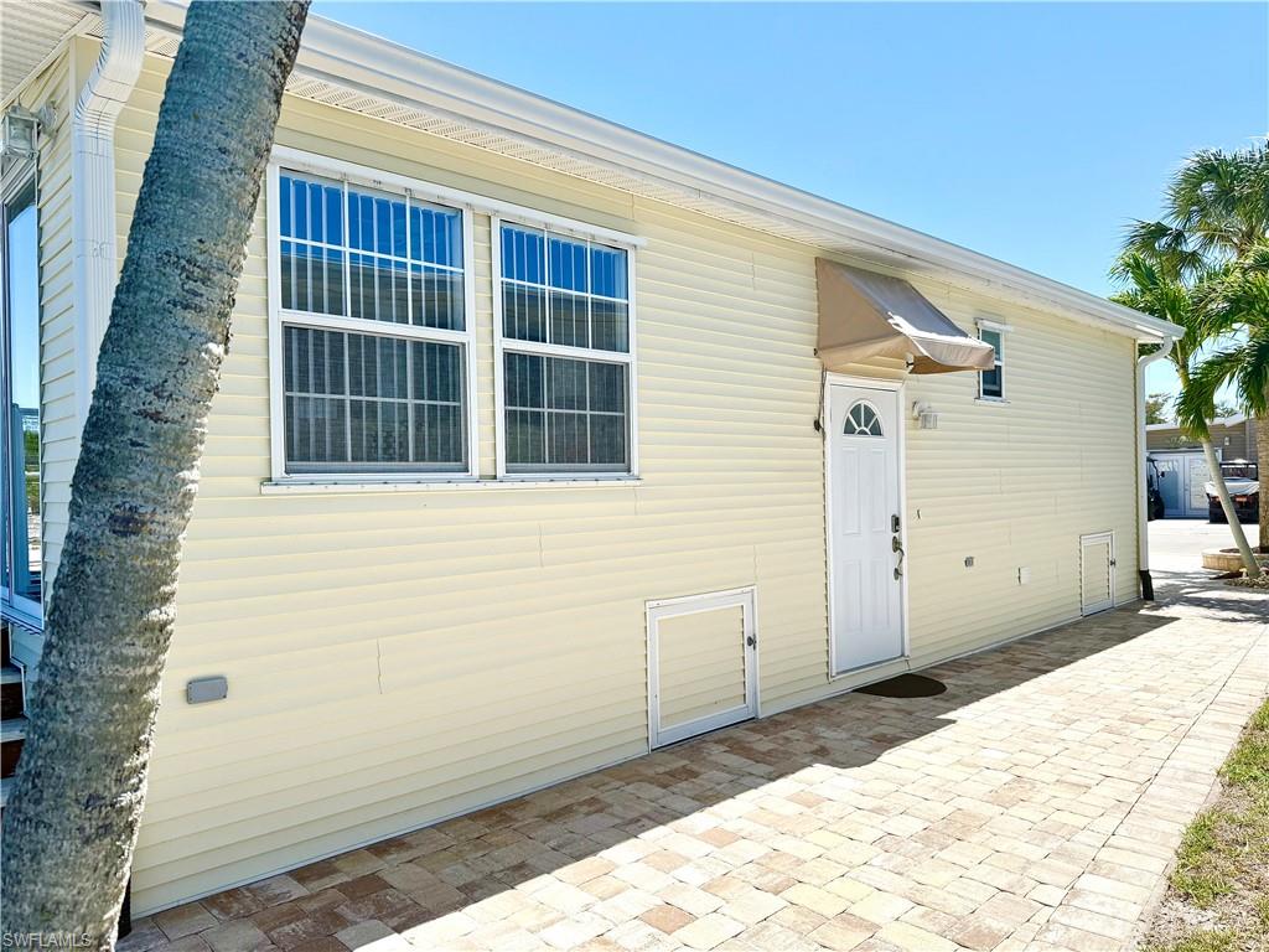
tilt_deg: -0.2
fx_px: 880
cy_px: 476
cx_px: 634
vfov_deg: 56.8
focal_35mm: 24
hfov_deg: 71.6
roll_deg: +1.0
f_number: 1.78
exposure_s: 1/4975
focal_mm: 6.76
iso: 80
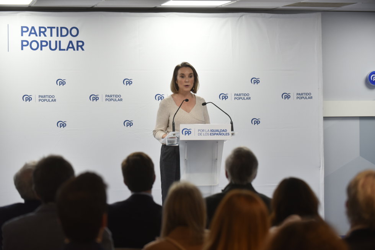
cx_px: 188
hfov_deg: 18.6
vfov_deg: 12.5
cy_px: 125
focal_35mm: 110
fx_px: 1146
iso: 800
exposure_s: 1/200
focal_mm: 110
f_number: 3.2
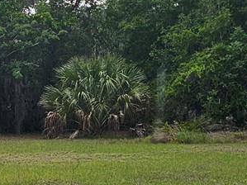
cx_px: -126
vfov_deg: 12.0
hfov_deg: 14.9
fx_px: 877
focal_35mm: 123
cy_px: 132
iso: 10
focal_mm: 6.3
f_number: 1.7
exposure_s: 1/256
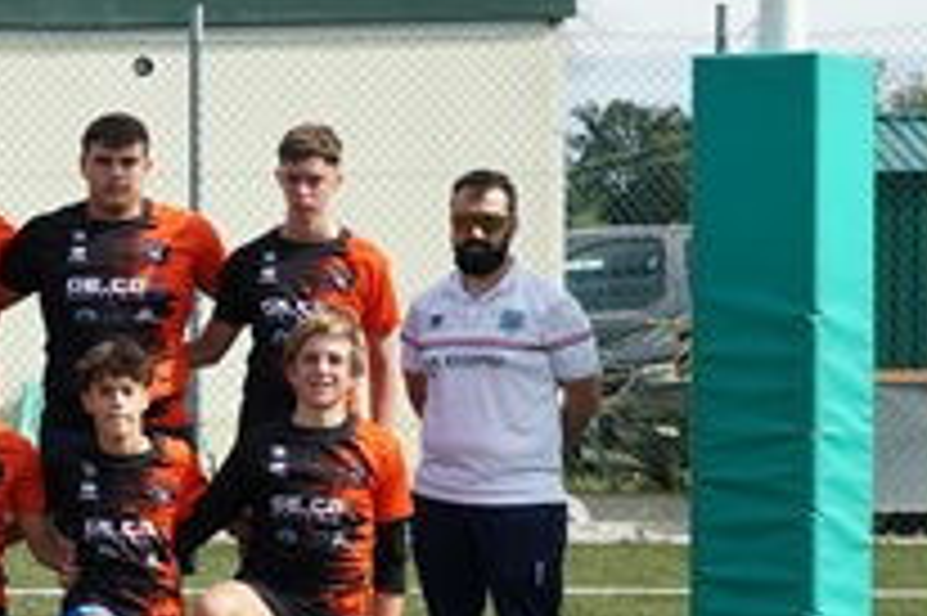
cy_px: 382
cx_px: -382
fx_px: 4503
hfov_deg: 11.4
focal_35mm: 175
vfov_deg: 7.8
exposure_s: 1/2000
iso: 400
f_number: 4.5
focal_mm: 40
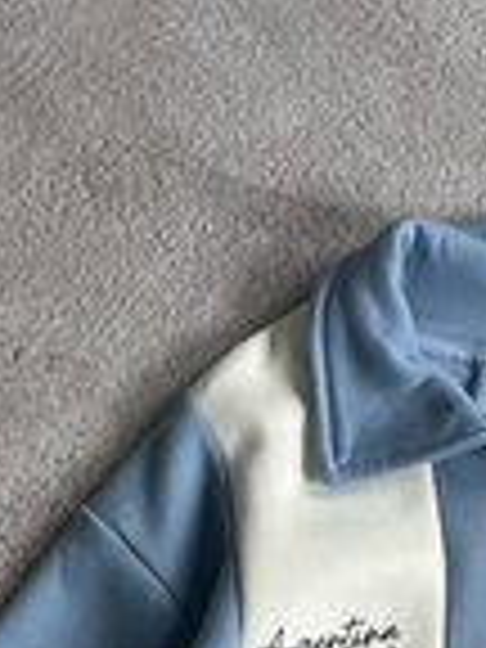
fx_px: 1797
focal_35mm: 96
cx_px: 612
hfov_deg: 14.8
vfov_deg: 19.0
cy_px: 830
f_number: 1.6
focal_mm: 5.1
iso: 50
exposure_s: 1/327
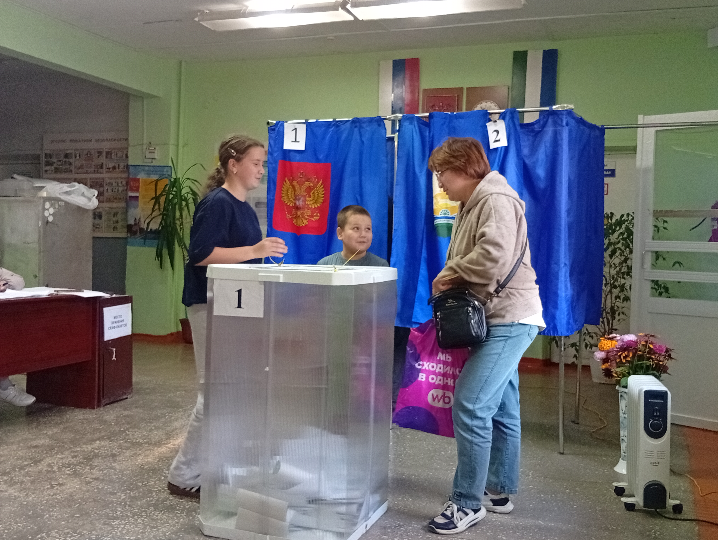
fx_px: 748
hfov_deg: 51.3
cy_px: 270
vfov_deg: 39.7
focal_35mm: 36
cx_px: 359
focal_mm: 3.84
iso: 356
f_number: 1.8
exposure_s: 1/33.3
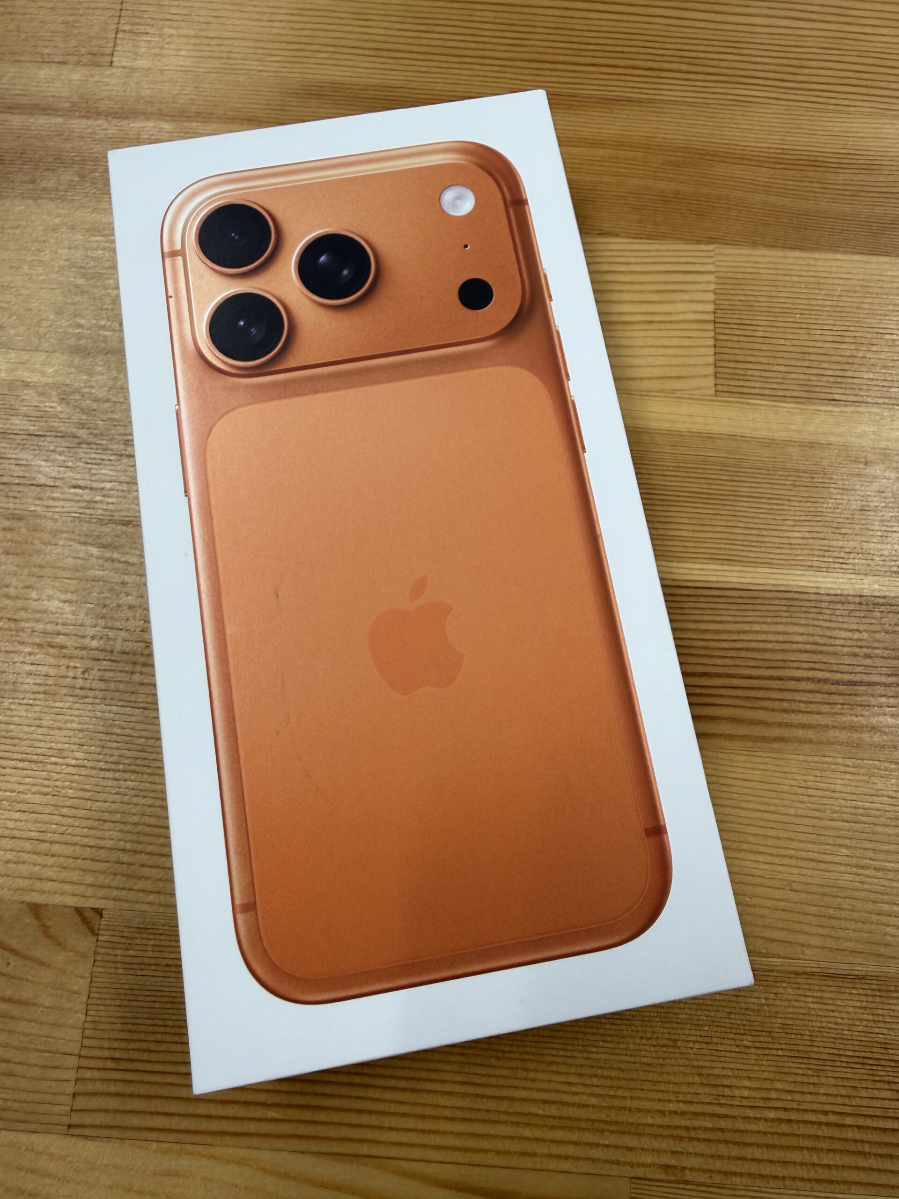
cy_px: 600
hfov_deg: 56.8
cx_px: 450
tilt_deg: -76.8
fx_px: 831
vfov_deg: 71.6
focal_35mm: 24
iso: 50
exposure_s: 1/100
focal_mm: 2.22
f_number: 2.2
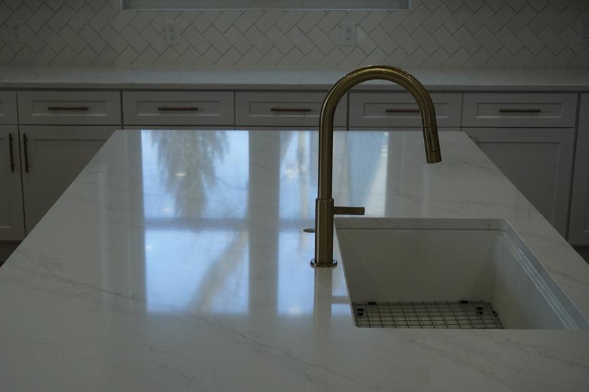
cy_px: 234
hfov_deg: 32.8
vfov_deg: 22.2
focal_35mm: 61
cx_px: 250
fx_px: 998
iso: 1600
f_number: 5.6
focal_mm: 34
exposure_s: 1/800
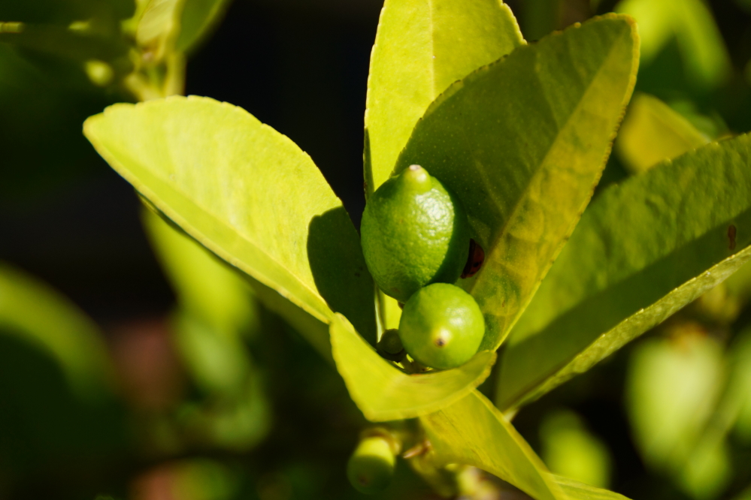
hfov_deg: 5.5
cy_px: 250
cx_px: 376
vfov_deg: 3.7
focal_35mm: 375
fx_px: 7822
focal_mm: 250
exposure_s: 1/400
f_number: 6.3
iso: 320
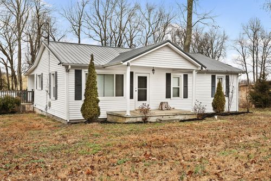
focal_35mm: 35
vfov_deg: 37.8
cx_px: 136
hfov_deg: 54.5
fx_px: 263
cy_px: 90
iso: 100
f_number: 8
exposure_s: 1/3
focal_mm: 35
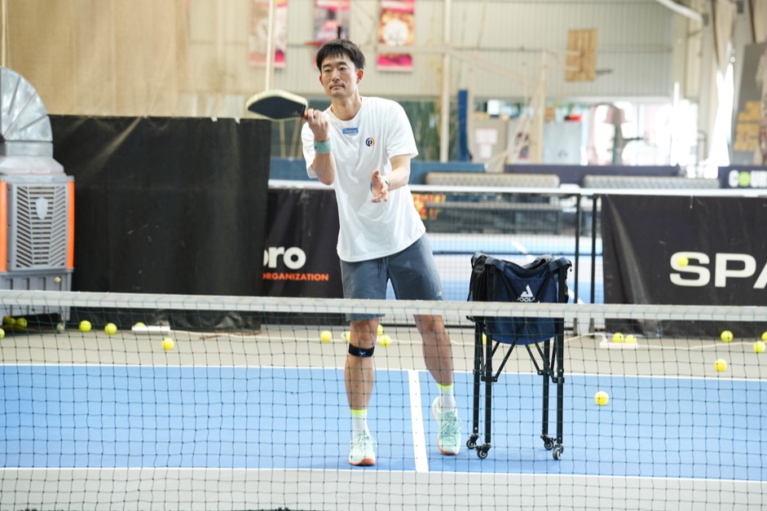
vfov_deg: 11.5
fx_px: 2548
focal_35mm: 120
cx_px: 401
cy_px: 255
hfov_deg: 17.1
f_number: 4
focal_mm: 112.6
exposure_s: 1/100
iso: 1600
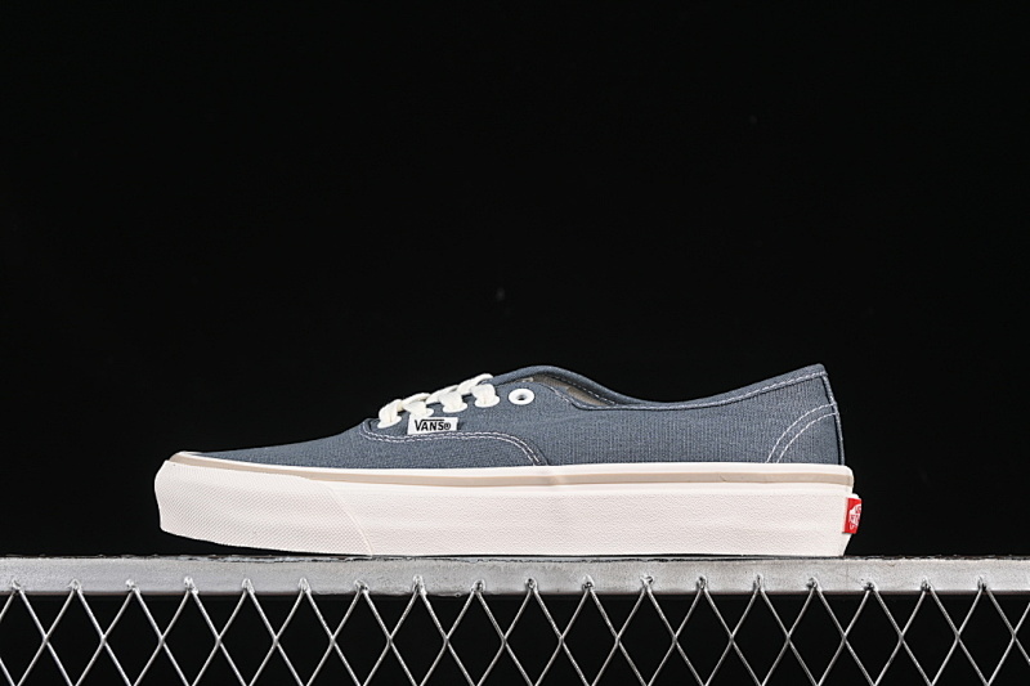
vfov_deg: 18.2
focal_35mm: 75
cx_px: 515
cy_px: 343
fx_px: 2145
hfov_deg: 27.0
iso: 160
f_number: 7.1
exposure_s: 1/80
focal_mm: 50
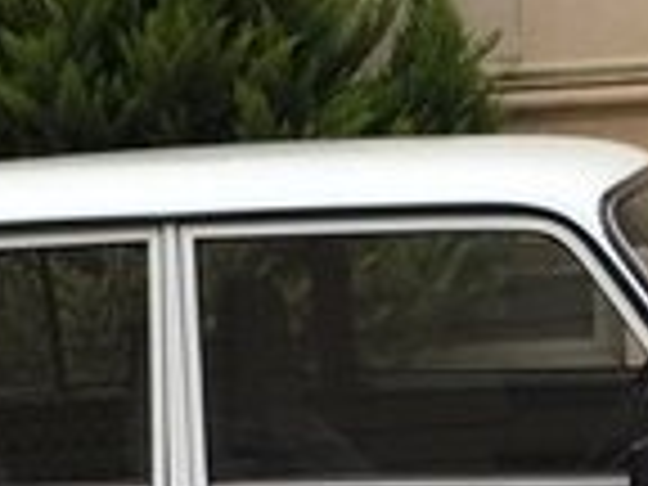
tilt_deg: -11.8
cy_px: 673
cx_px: 333
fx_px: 2490
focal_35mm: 133
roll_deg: +3.3
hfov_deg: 14.8
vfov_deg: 10.8
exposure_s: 1/366
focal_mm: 4.15
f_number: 2.2
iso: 25
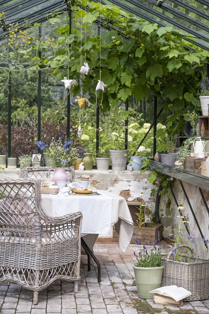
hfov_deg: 19.4
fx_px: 610
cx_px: 104
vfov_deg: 28.9
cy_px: 157
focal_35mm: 70
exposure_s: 1/640
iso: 200
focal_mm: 70
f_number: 5.6
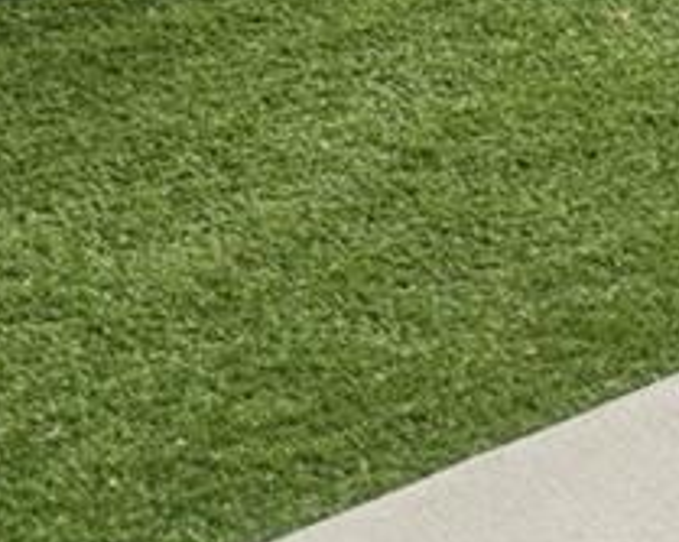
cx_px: 1930
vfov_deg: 10.6
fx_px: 2169
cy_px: -1016
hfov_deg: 11.7
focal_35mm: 108
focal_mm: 10
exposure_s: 1/400
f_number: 8
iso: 400
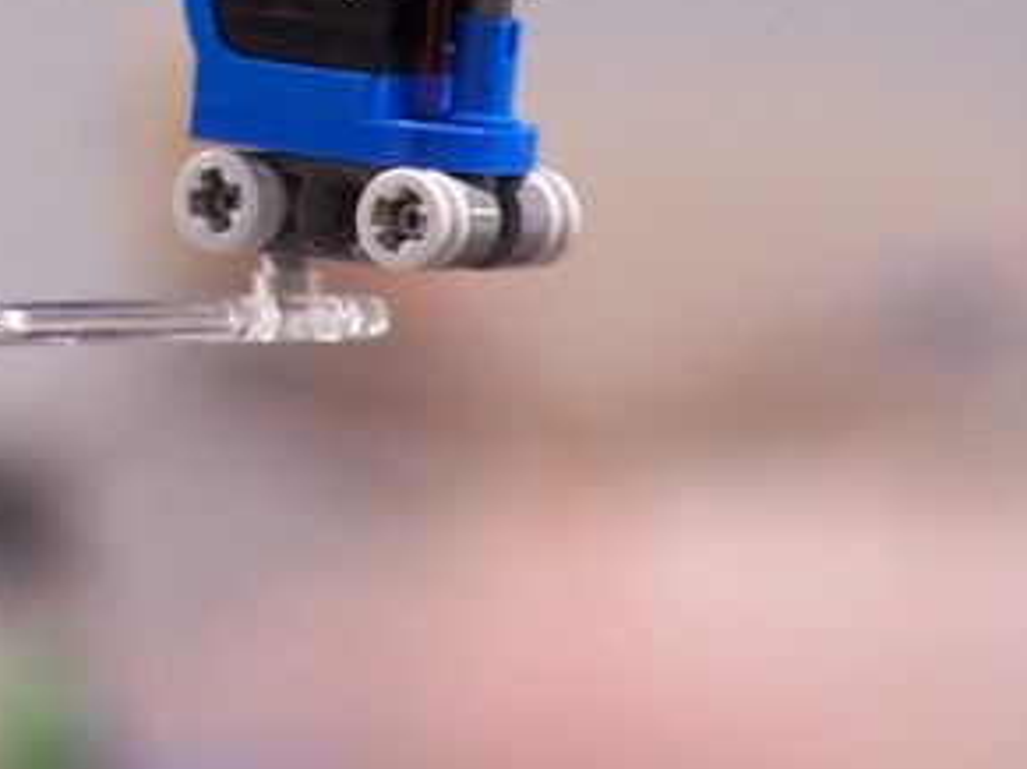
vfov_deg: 1.8
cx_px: -364
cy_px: -162
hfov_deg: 2.4
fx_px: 24852
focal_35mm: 838
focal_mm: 39.5
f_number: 3.3
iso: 80
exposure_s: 1/3
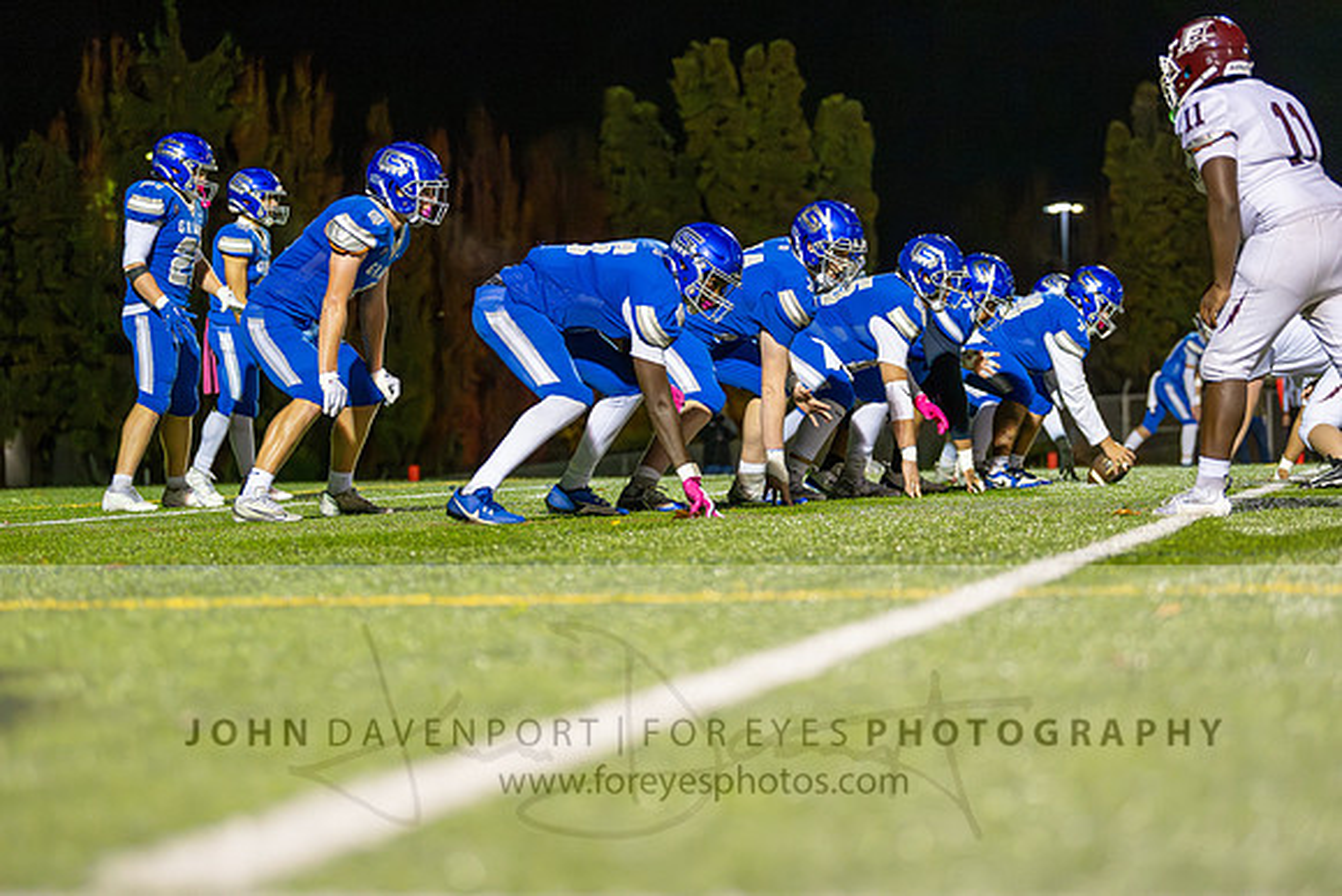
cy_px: 448
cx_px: 671
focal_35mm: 98
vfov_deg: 14.0
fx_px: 3654
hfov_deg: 20.8
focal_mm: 98
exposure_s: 1/1000
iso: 11400
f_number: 2.8
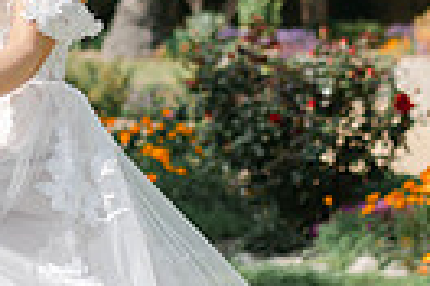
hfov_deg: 13.1
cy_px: 32
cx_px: -10
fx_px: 1839
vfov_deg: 8.9
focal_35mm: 154
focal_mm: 35
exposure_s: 1/4000
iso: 100
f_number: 2
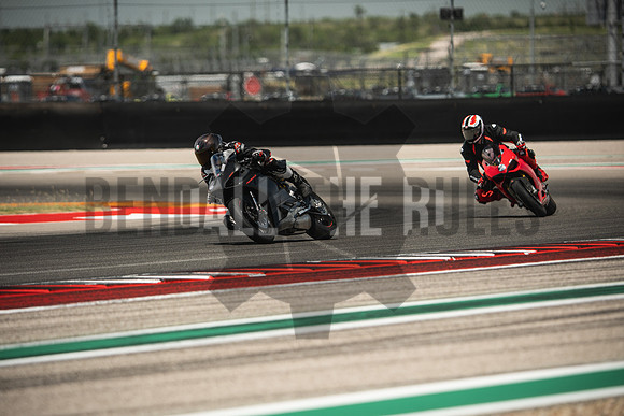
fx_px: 5201
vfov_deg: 4.6
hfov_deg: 6.9
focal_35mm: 300
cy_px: 208
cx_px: 312
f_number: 2.5
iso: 160
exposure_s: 1/2000
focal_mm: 200
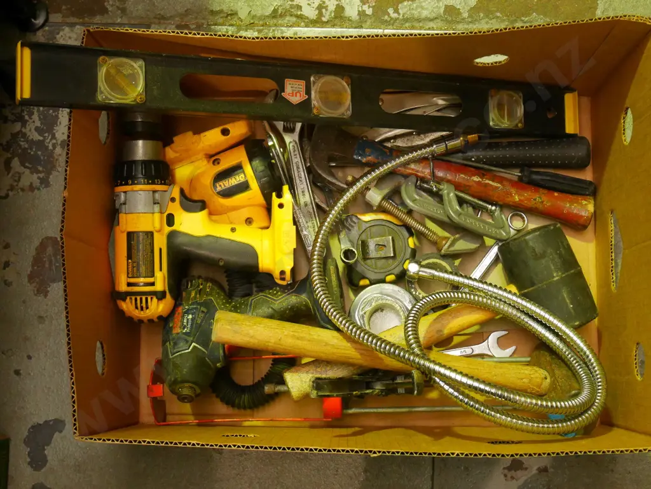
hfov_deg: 38.2
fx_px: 941
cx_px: 326
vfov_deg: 29.1
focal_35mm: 50
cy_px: 244
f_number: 5.1
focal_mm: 25
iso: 3200
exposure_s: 1/60
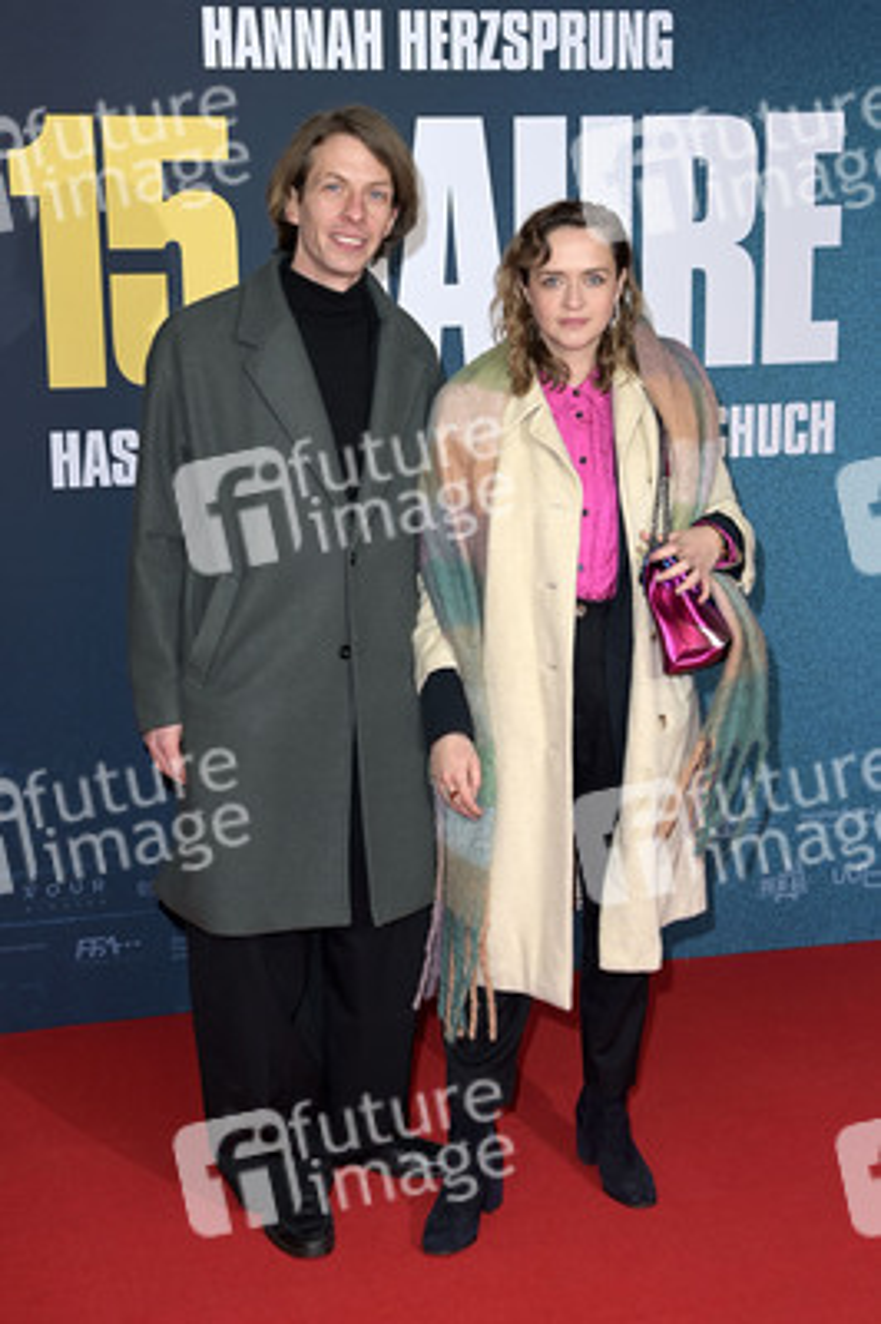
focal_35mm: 48
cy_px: 662
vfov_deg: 41.1
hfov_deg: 28.0
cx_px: 440
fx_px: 1765
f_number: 5.6
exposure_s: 1/250
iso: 640
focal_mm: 48
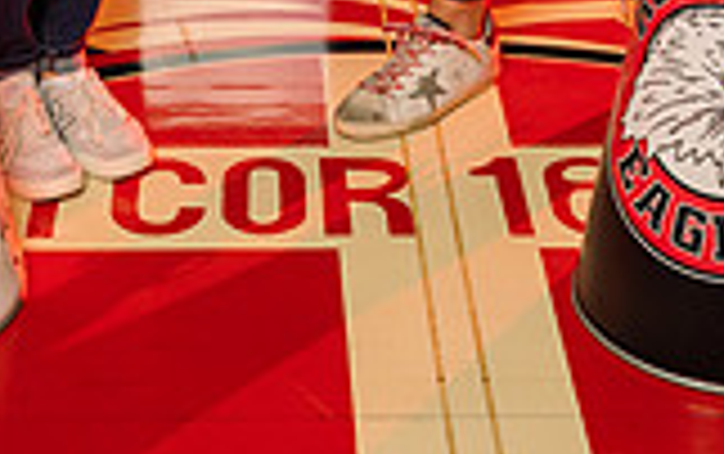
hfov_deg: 18.7
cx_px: 238
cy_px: -544
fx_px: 2192
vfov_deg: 10.5
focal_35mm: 111
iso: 250
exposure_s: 1/250
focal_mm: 39
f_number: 6.3
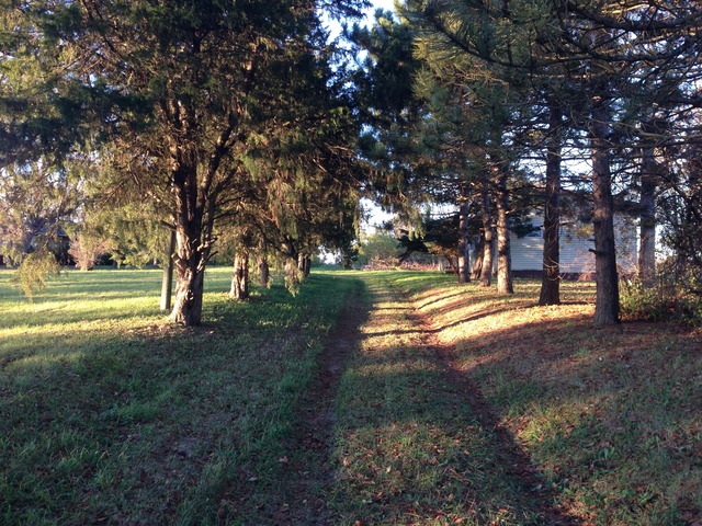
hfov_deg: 55.4
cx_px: 351
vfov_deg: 42.9
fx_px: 669
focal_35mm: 33
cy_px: 263
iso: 80
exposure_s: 1/120
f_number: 2.4
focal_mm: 4.12
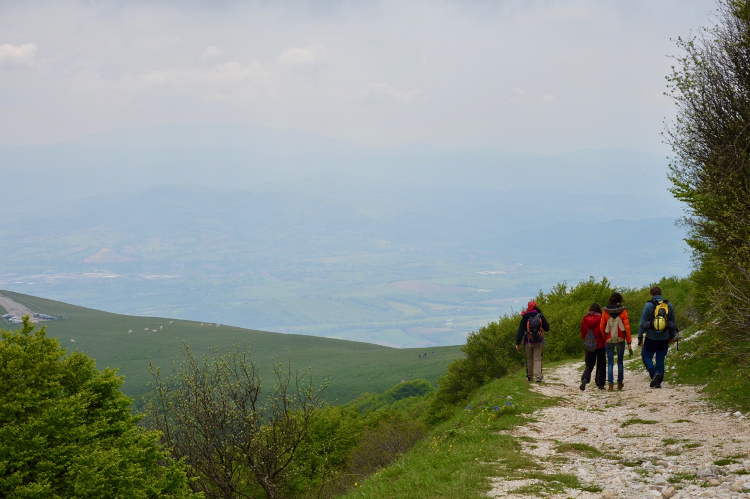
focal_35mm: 68
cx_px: 375
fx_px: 1405
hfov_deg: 29.9
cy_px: 250
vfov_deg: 20.1
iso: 100
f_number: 8
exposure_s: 1/250
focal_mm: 45
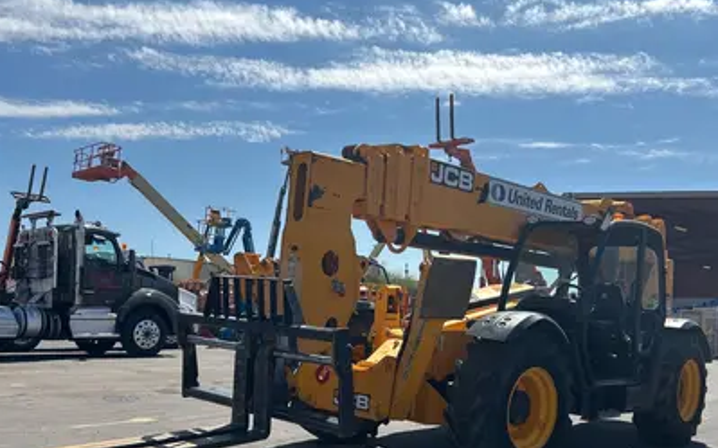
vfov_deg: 33.3
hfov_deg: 51.5
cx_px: 394
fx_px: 743
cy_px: 291
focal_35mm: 38
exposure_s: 1/6211
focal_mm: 5.7
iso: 50
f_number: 1.5
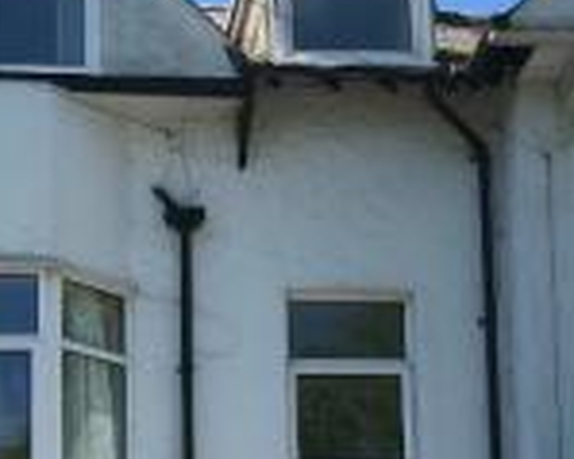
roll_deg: -0.8
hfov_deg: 17.7
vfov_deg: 13.6
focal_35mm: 107
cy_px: 662
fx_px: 1817
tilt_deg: +11.8
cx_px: 71
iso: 20
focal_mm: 3.99
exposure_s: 1/1473
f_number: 1.8
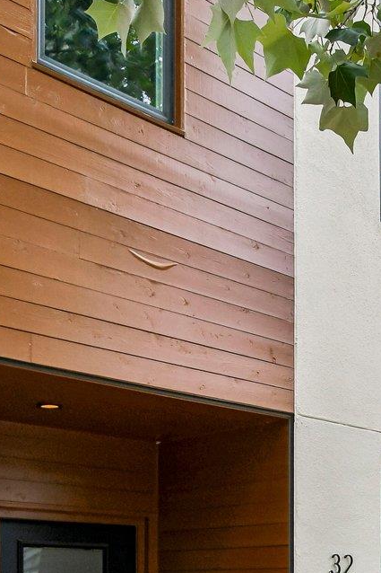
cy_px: 585
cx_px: 350
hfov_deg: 24.2
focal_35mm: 54
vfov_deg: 33.4
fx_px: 861
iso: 400
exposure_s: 1/250
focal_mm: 15
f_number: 8
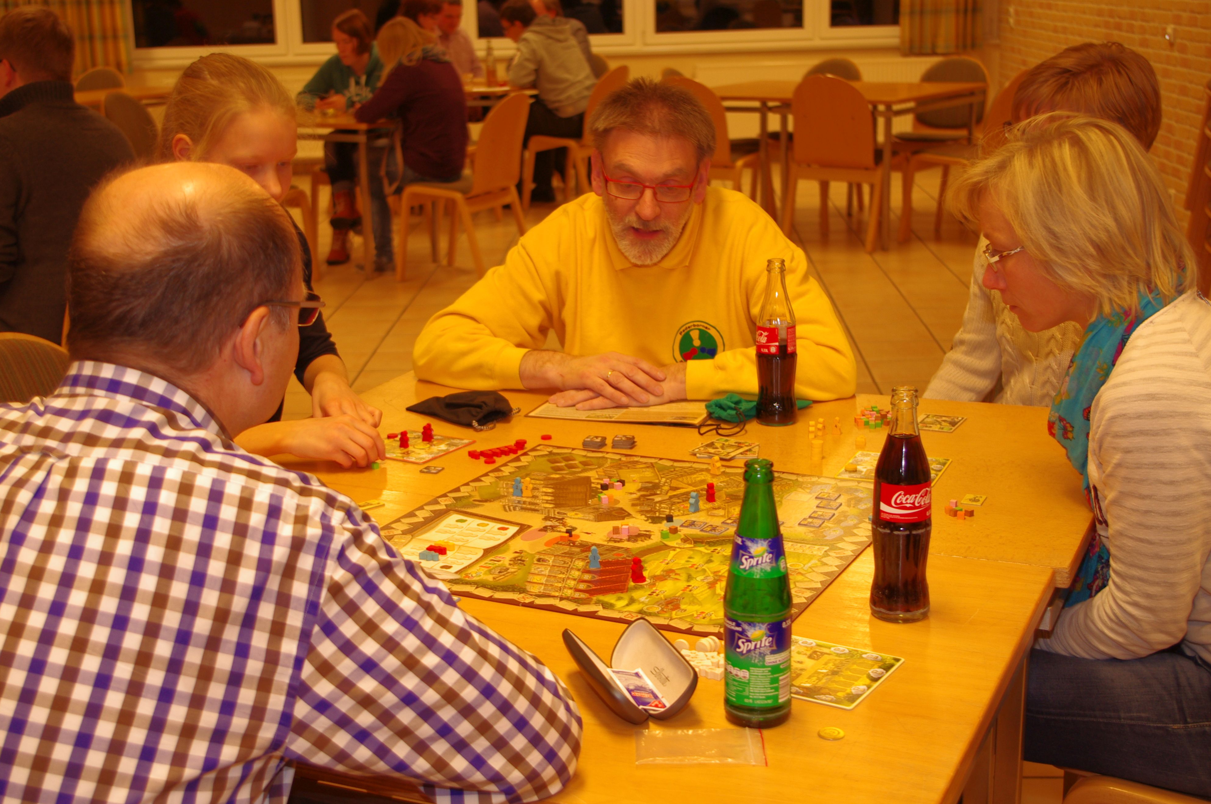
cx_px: 563
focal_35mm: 50
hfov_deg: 39.6
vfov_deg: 26.9
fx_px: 1680
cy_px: 431
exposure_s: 1/30
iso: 200
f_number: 4
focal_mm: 30.63
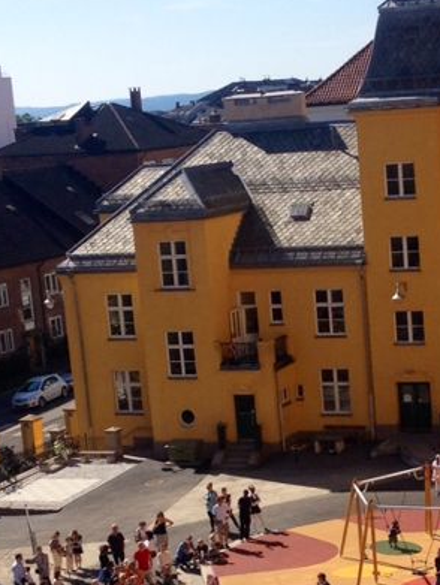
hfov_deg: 14.3
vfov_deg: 18.9
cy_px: 444
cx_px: 341
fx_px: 1743
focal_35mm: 103
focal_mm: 4.28
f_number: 2.4
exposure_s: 1/1905
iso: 50
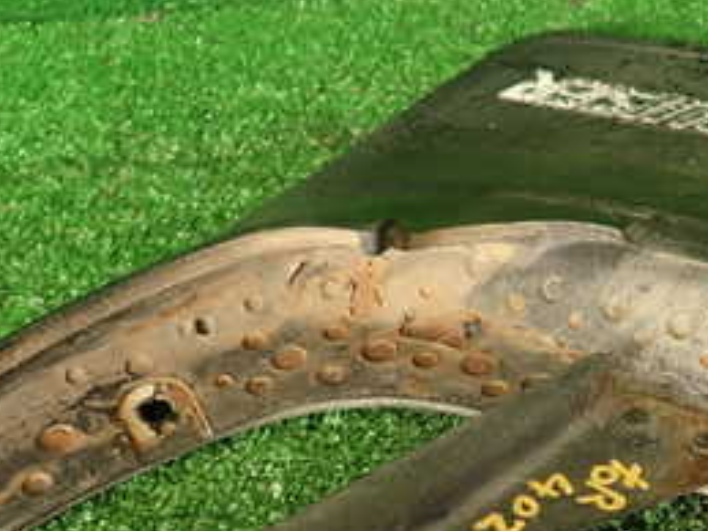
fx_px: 1186
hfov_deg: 33.0
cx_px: 470
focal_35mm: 58
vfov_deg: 24.8
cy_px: 419
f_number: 2
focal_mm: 4.5
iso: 100
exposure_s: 1/60
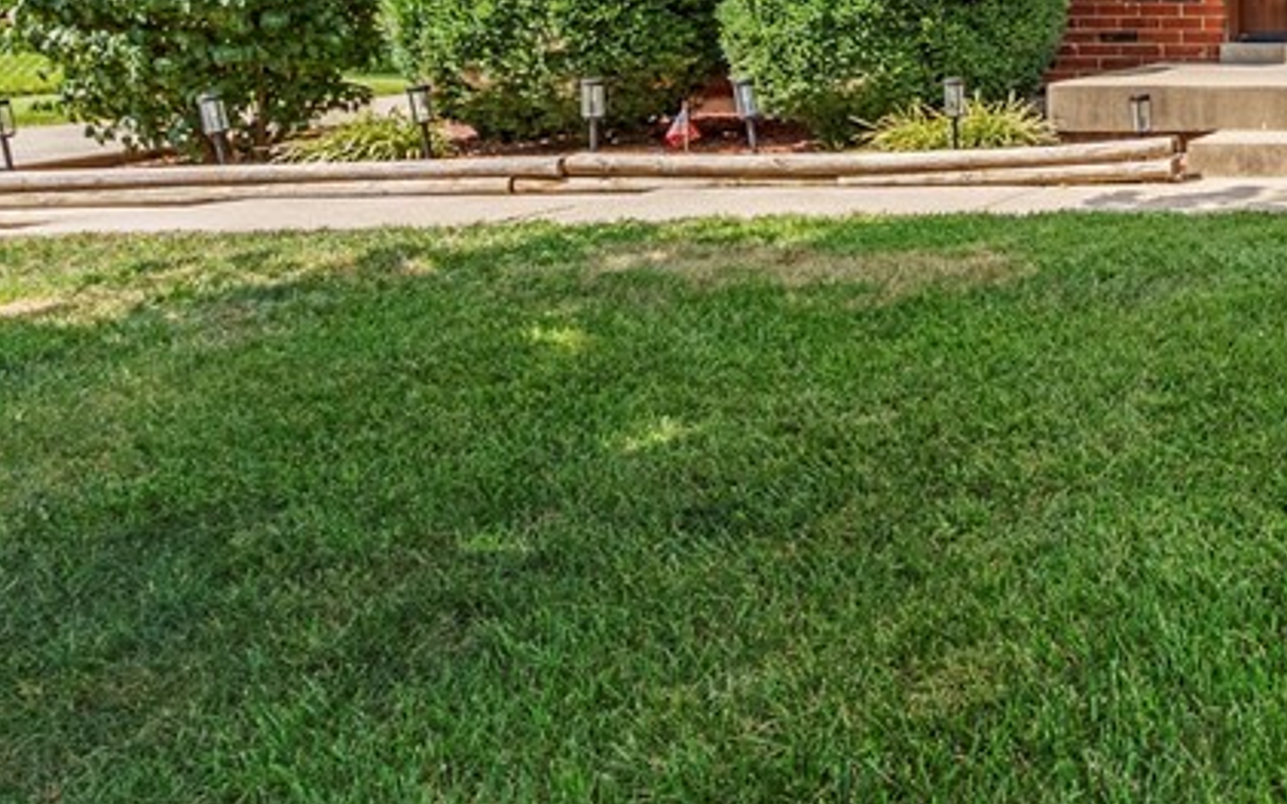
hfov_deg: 34.9
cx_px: 1622
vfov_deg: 28.7
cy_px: 12
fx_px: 1473
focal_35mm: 42
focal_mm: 16
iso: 400
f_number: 13
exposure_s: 1/60
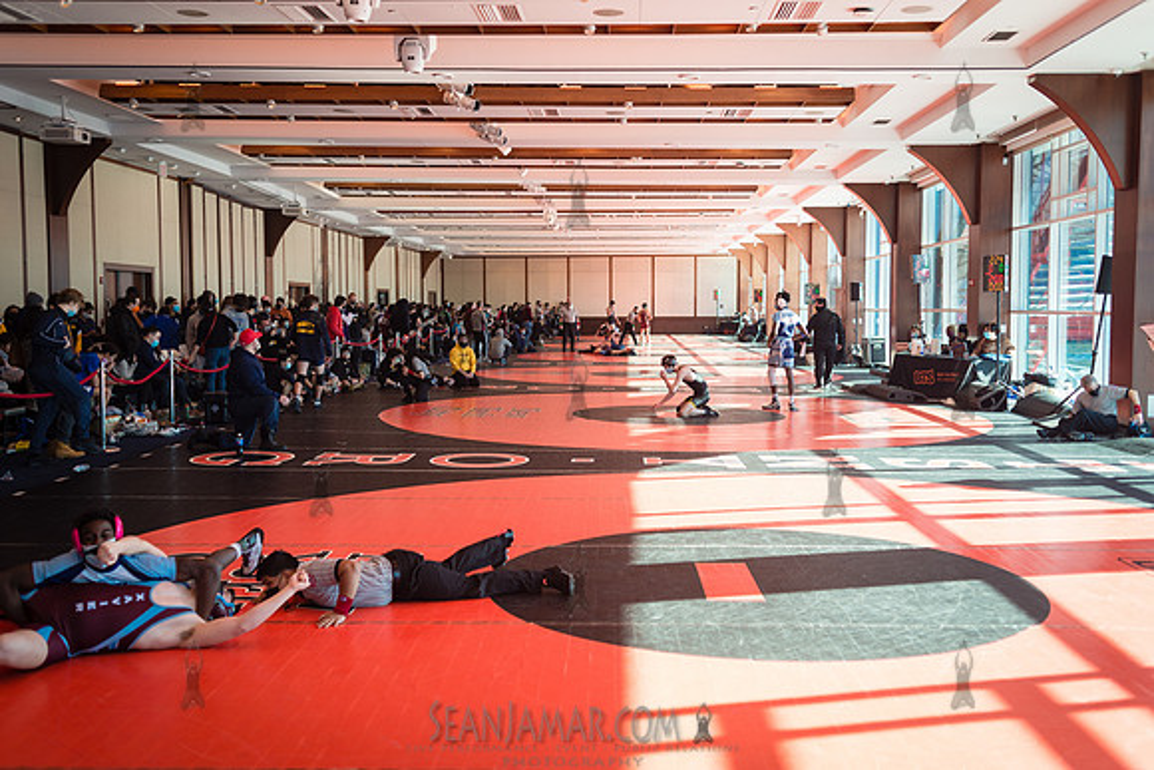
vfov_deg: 37.1
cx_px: 577
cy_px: 385
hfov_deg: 53.4
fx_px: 1148
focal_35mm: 36
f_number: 3.2
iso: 200
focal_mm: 35
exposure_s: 1/160
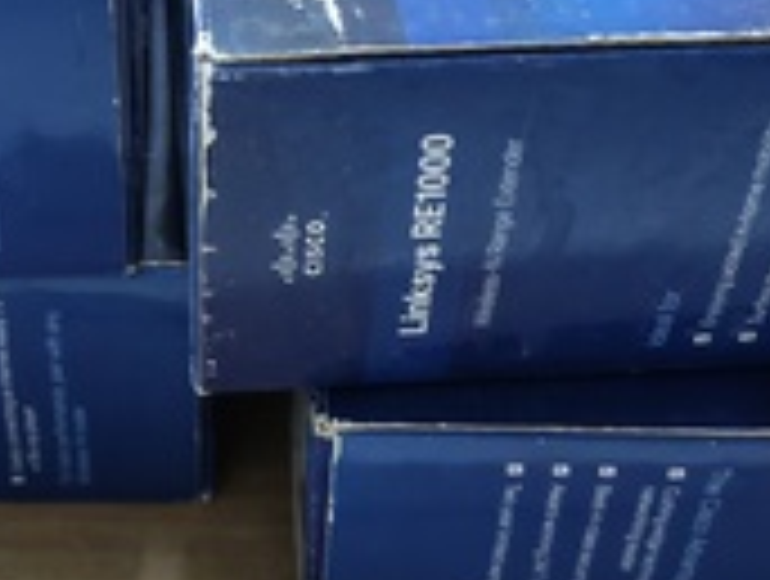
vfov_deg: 20.1
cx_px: 182
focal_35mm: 72
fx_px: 1605
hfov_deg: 26.6
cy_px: 43
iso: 3025
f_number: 1.9
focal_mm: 6.12
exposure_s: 1/25
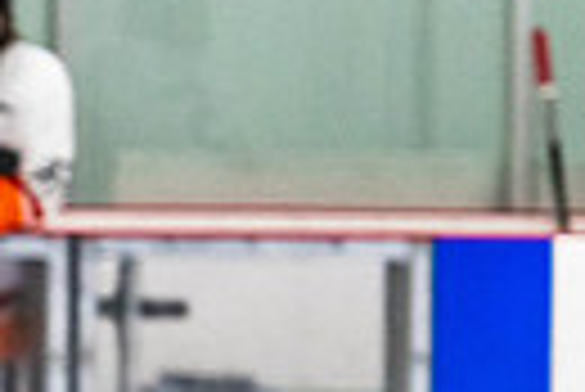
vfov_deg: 1.7
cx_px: -1015
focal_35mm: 793
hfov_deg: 2.6
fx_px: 12901
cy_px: 732
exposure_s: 1/640
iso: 1250
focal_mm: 125
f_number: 2.8
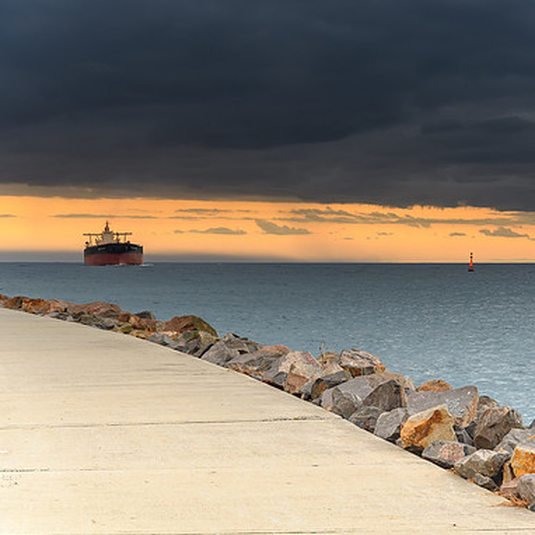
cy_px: 265
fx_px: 2011
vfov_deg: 15.2
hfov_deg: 15.1
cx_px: 392
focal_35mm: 115
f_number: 5.6
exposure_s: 1/3
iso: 250
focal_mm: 58
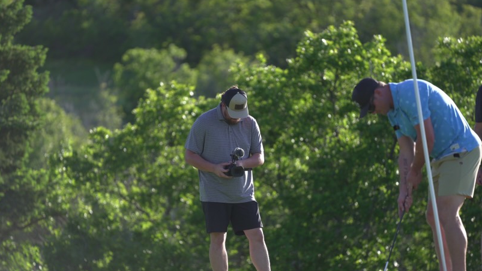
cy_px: 156
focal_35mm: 211
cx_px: 240
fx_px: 2697
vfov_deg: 5.8
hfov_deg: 10.2
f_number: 2.8
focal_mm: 200
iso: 250
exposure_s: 1/1600
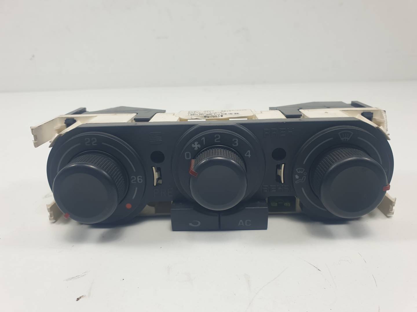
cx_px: 208
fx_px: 313
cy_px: 156
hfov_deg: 67.3
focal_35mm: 26
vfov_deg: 53.1
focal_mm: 4.3
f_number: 2.4
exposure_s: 1/183
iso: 50
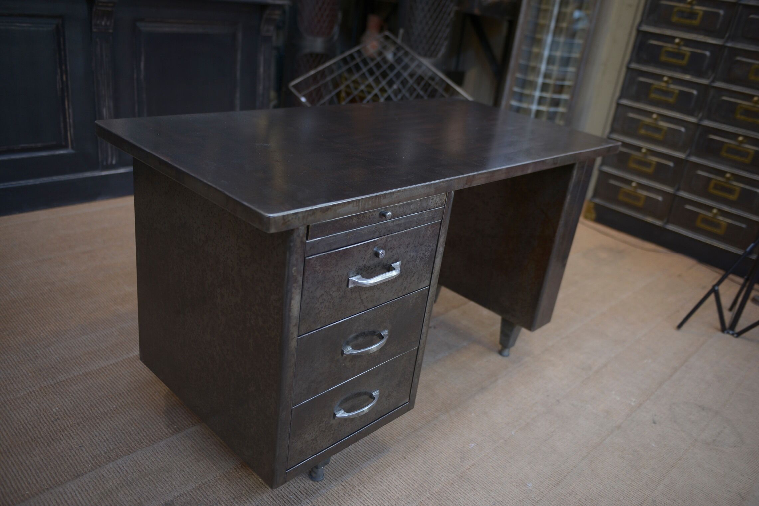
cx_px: 380
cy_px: 253
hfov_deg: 60.3
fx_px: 654
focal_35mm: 31
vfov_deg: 42.4
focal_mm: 31
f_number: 2.8
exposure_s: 1/50
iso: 250
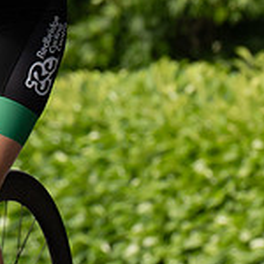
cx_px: -172
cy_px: 24
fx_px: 8974
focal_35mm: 1040
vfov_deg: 1.7
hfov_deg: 1.7
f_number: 6.3
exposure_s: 1/640
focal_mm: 145
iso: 400
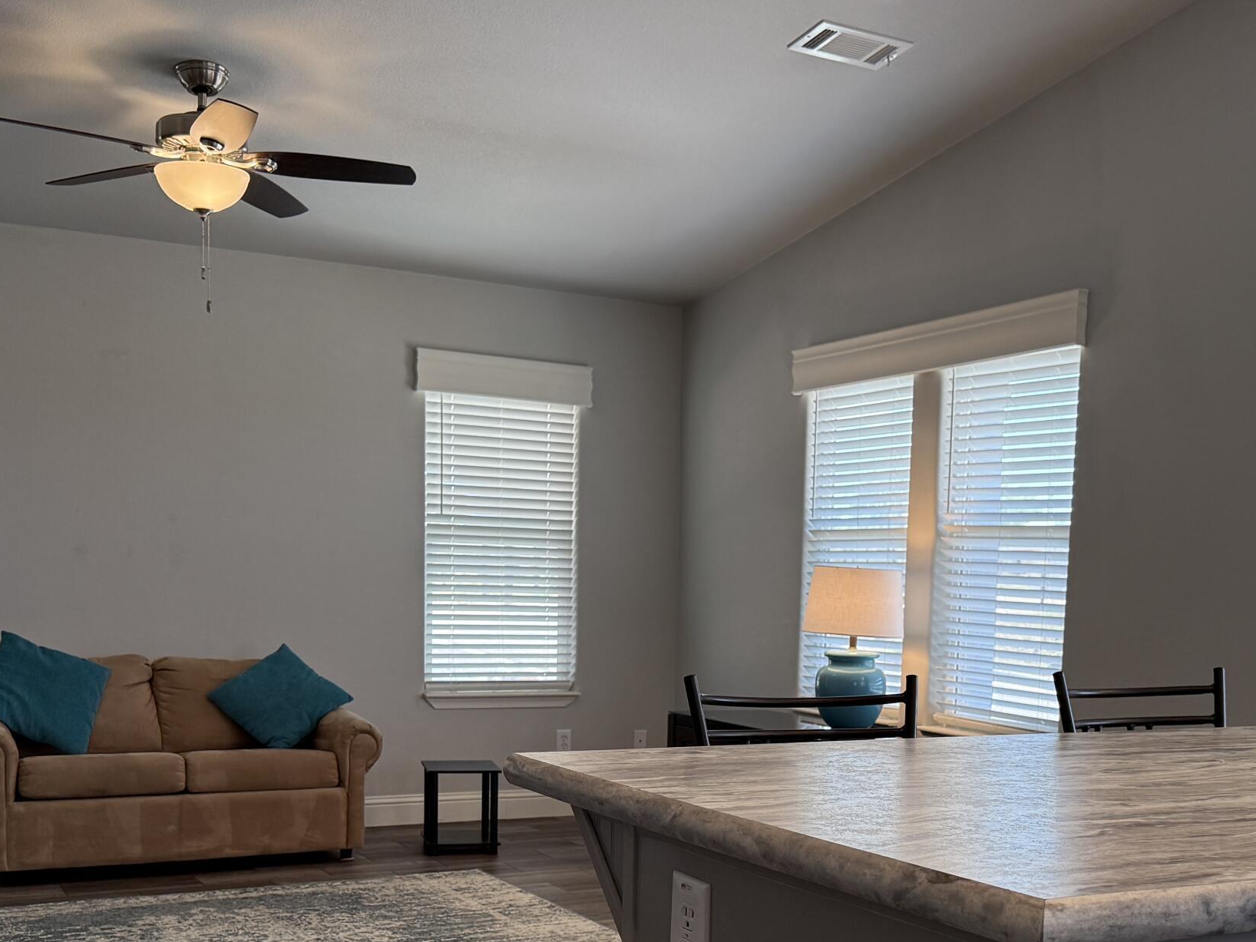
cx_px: 744
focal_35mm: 44
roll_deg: -0.9
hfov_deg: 42.8
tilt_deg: -4.8
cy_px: 740
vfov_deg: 32.1
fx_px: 1596
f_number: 1.78
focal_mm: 6.76
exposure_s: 1/228
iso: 200
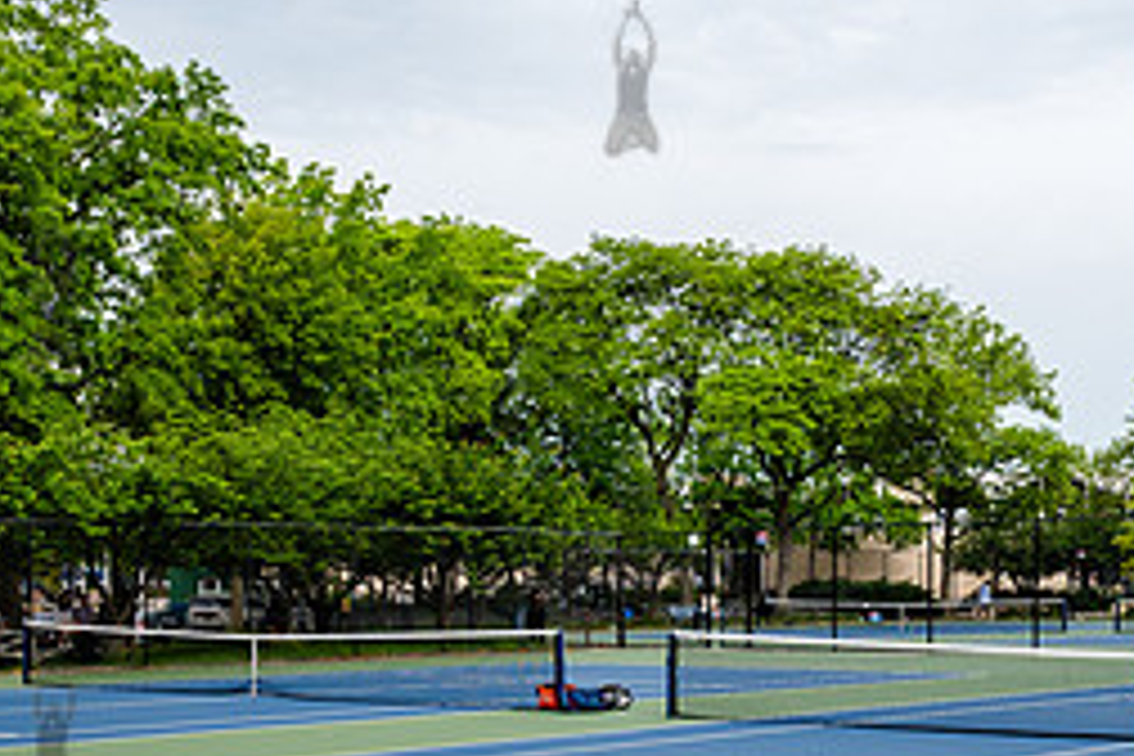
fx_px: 1921
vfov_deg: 22.0
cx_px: 634
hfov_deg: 32.8
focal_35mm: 61
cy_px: 588
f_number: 8
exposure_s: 1/320
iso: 200
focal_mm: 24
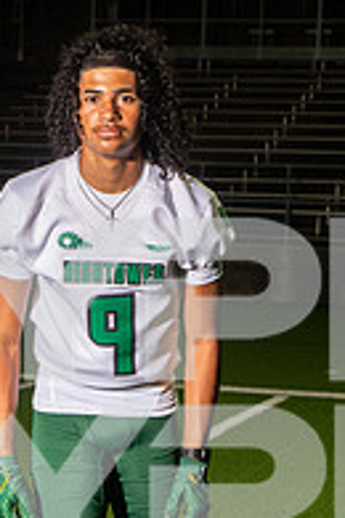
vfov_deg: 16.8
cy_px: 489
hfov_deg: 11.4
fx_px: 1725
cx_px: 119
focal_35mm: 120
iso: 1000
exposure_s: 1/400
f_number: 7.1
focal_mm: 52
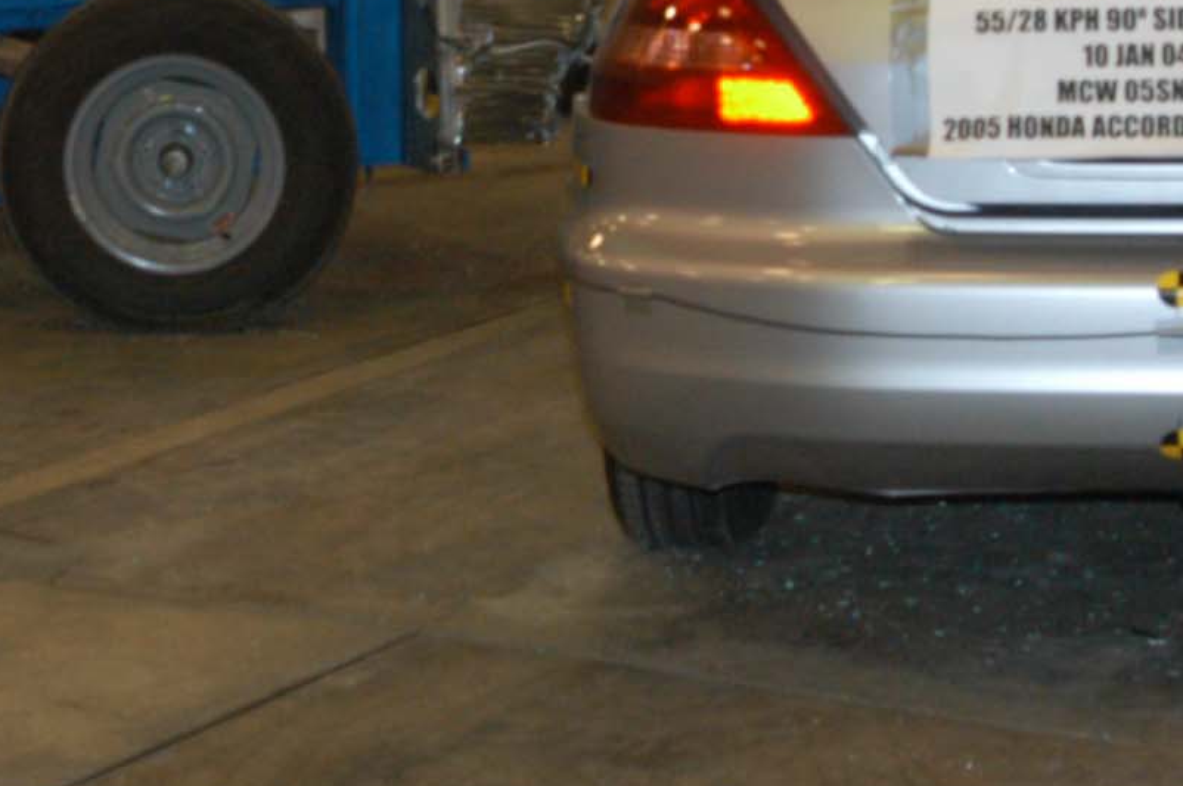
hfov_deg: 15.2
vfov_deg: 10.1
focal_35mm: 135
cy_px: 83
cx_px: 345
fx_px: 4432
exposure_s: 1/60
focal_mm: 24
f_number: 5.6
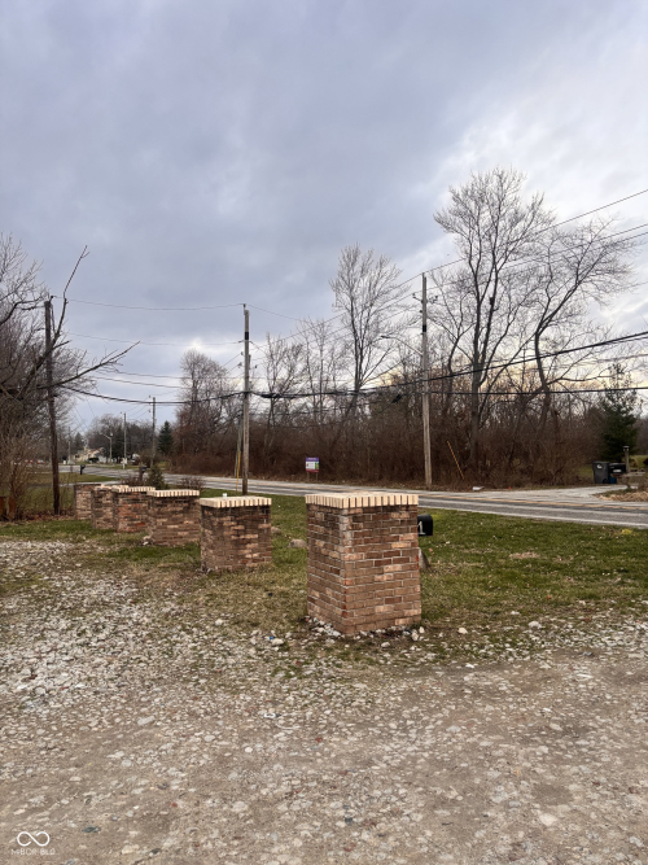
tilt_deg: -0.2
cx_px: 324
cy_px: 432
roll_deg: -0.1
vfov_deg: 67.3
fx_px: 649
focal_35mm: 26
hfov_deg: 53.0
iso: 125
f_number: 1.6
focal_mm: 5.96
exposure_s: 1/121
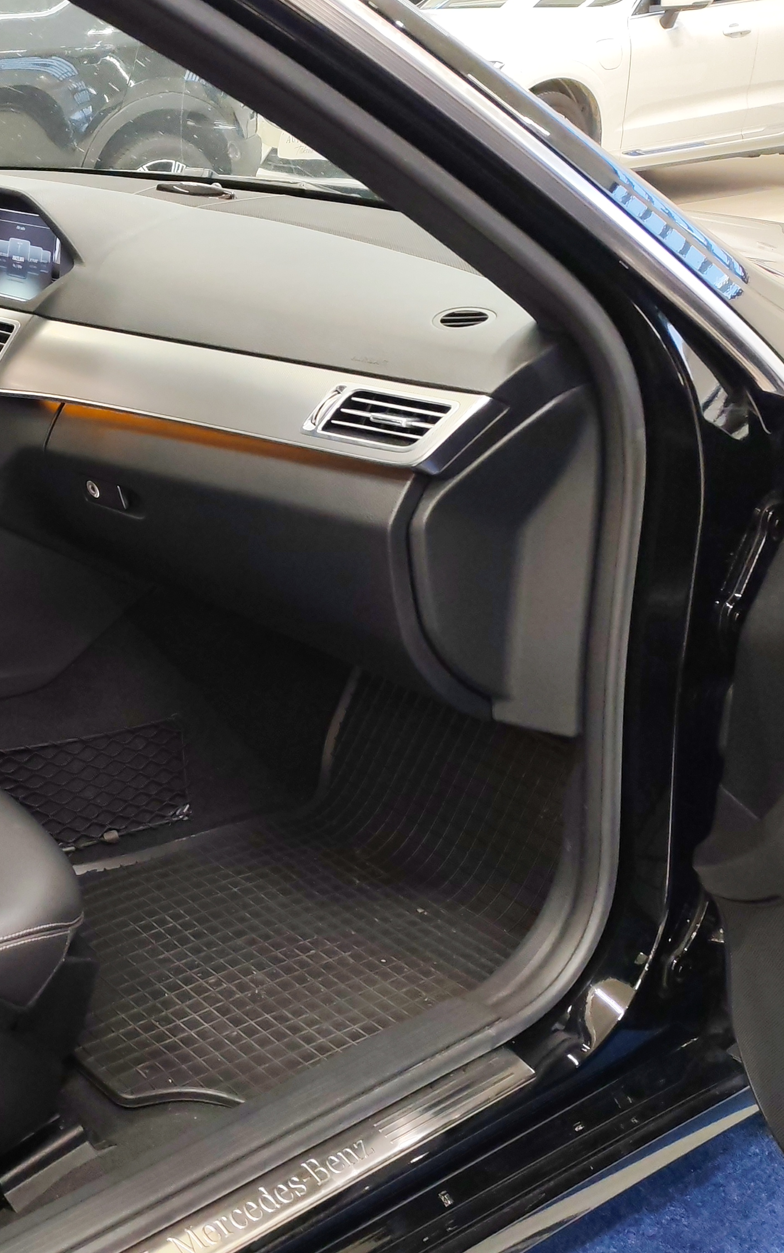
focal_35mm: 46
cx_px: 109
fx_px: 1572
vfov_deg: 43.5
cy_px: 634
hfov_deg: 27.2
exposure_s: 1/100
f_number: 1.9
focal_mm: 6.12
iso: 1000
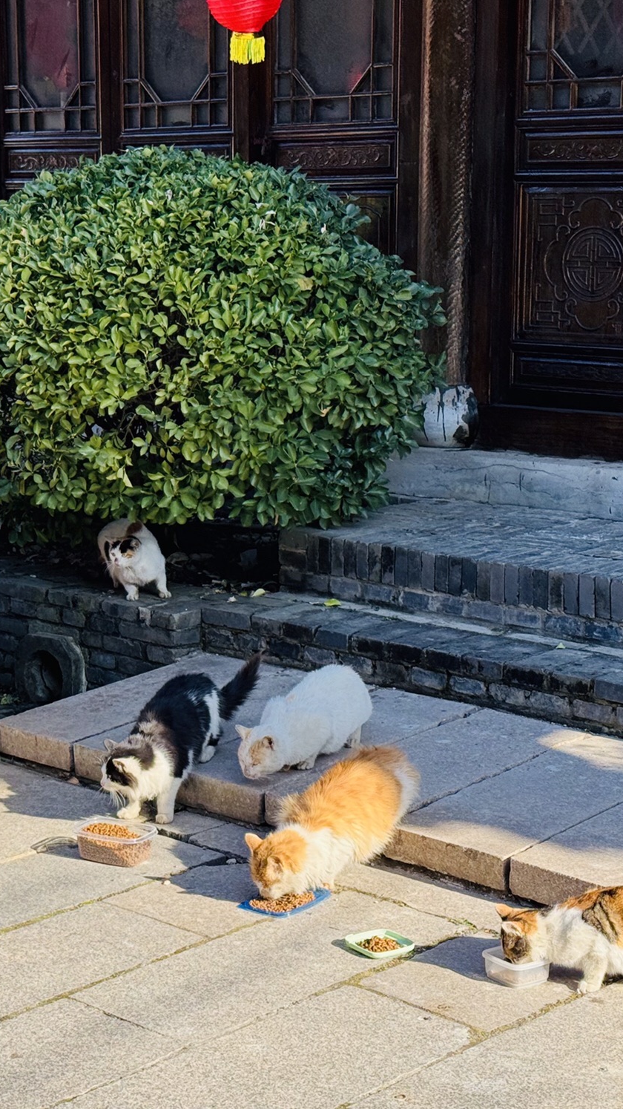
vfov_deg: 30.2
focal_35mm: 70
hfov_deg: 17.0
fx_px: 2056
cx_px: 93
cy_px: 554
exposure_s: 1/1133
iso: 64
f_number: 1.78
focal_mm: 6.76
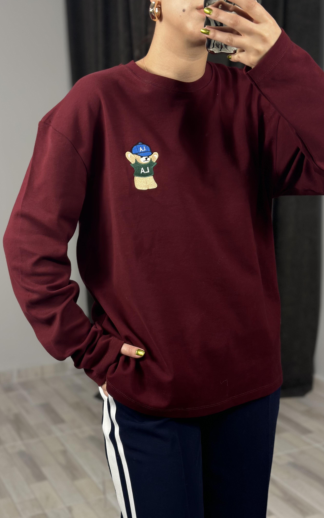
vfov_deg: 39.6
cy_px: 259
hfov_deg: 25.3
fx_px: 721
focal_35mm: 51
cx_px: 161
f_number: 1.78
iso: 160
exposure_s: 1/100
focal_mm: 6.86
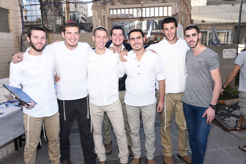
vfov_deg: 42.3
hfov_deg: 60.3
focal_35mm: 31
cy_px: 82
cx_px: 123
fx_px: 212
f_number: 7.1
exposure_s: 1/200
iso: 320
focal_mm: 31
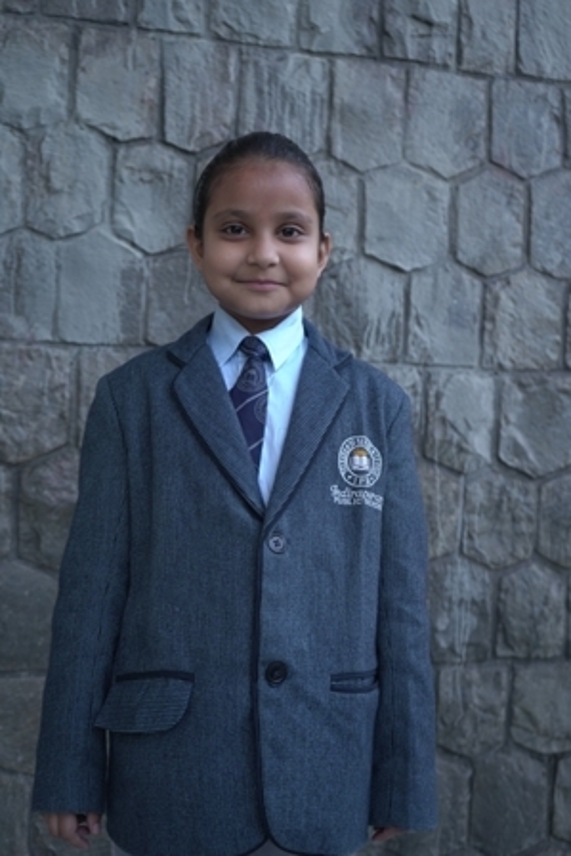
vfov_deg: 45.4
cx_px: 286
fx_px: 1022
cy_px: 428
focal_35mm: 43
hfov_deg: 31.2
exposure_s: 1/100
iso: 250
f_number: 4.5
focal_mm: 43
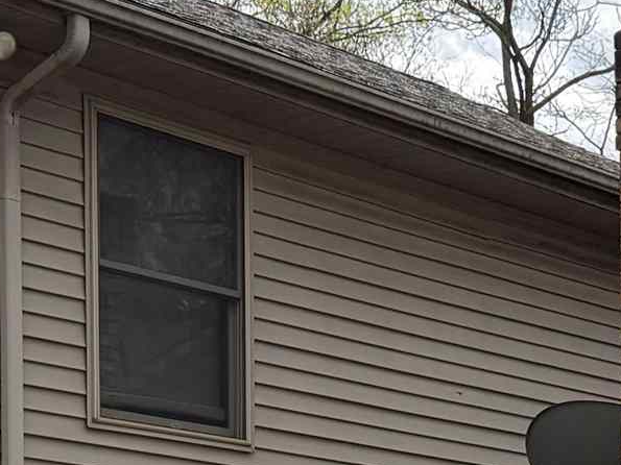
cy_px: 678
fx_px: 2224
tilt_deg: +2.5
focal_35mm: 124
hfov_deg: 15.7
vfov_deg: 11.5
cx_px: 584
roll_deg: +1.9
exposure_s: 1/5714
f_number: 1.78
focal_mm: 6.76
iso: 100
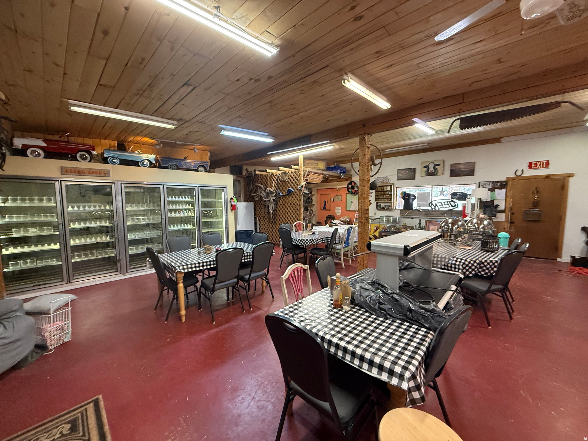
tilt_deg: -2.0
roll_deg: +0.0
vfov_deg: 85.7
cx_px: 294
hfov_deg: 102.1
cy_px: 220
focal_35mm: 14
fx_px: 238
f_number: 2.2
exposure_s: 1/60
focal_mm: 2.22
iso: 320
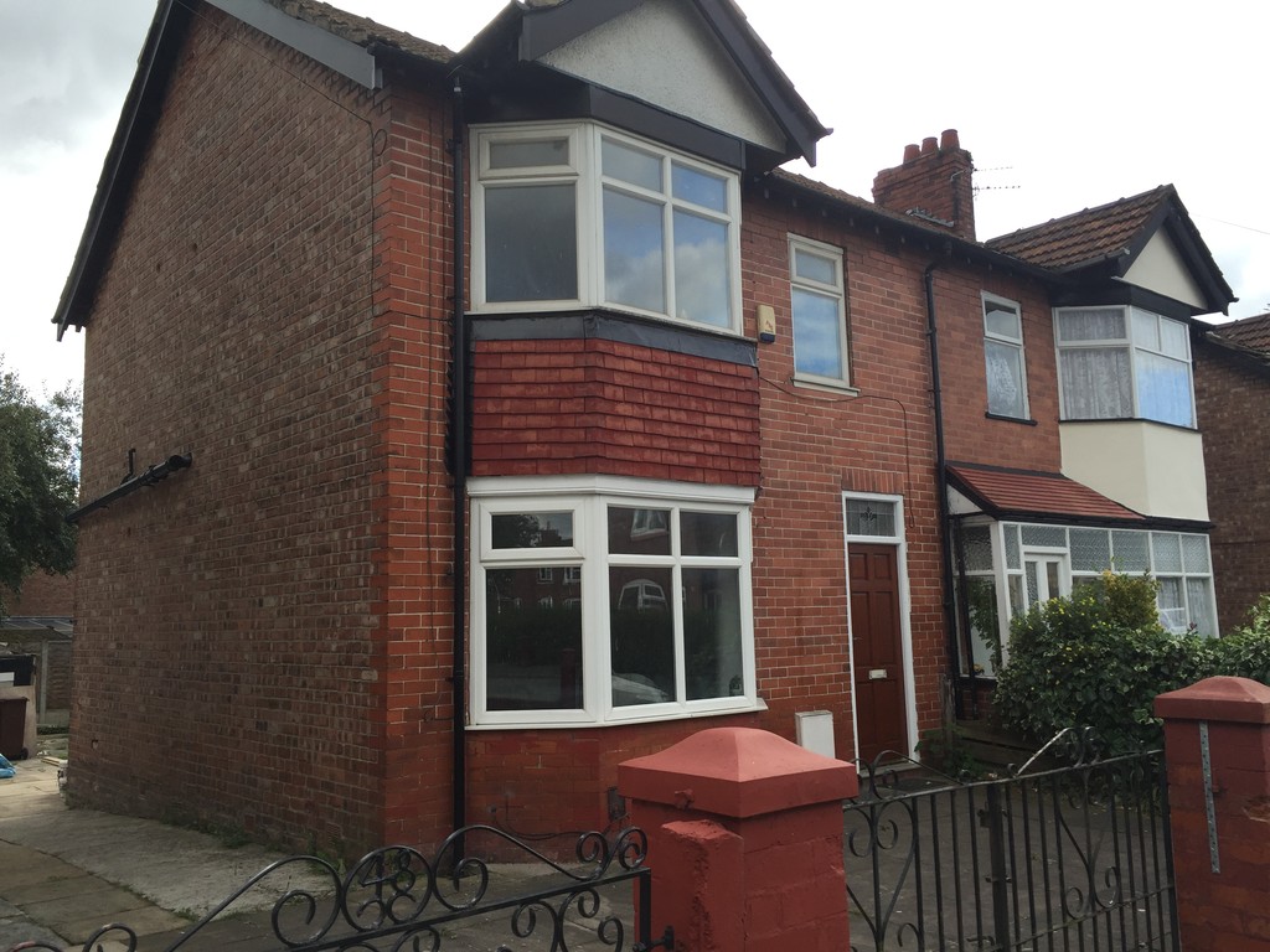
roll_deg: +0.5
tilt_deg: +6.5
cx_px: 635
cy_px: 476
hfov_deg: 61.7
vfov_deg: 48.2
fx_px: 1064
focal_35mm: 29
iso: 32
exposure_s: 1/706
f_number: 2.2
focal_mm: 4.15
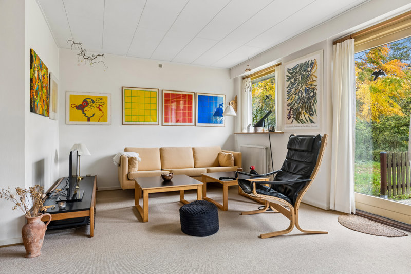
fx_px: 265
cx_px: 206
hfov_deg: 75.5
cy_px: 137
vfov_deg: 54.6
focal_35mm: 23
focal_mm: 15.5
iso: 200
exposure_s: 1/2.5
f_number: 8
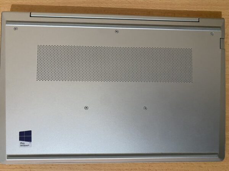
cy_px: 86
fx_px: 172
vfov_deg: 53.1
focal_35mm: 26
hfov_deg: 67.3
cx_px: 114
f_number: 1.8
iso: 500
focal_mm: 4.25
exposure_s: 1/50
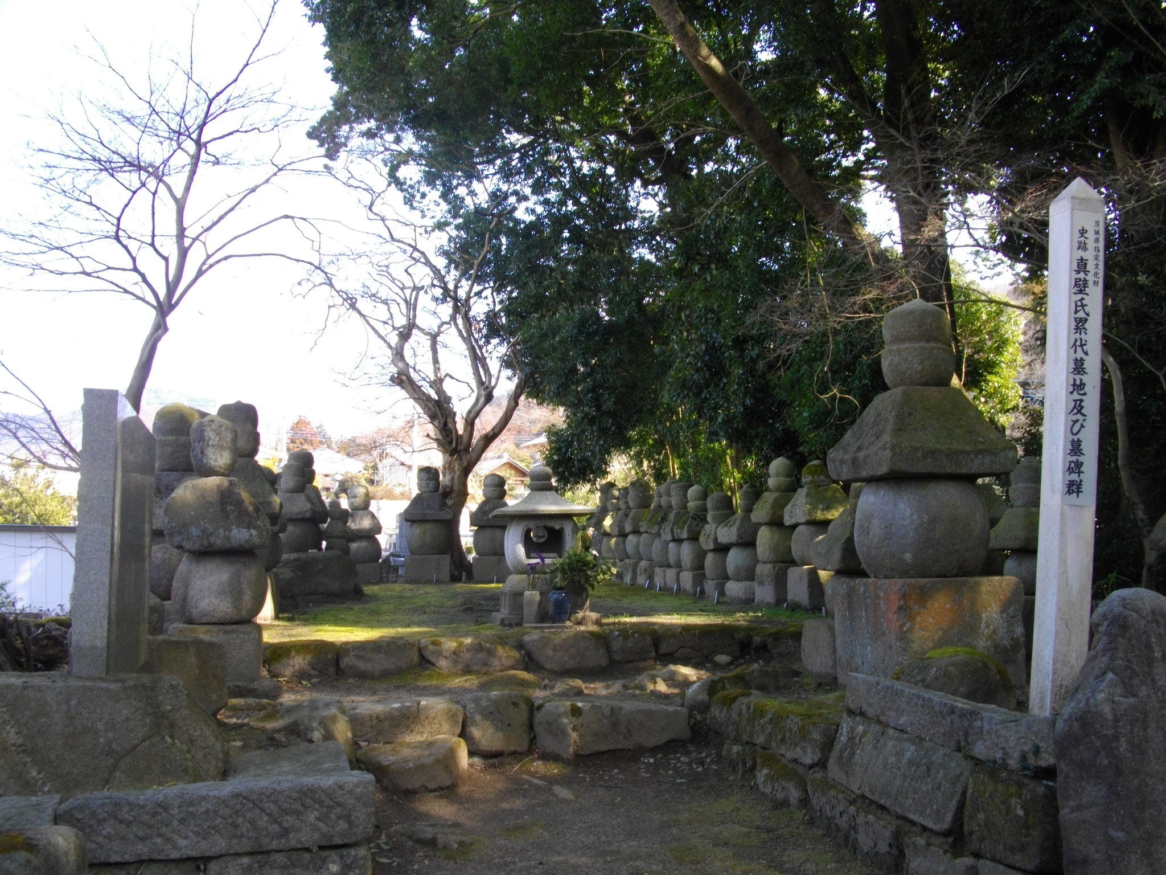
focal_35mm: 32
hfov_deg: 56.8
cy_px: 438
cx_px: 583
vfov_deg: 44.2
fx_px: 1078
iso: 100
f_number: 5.5
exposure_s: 1/50
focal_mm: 5.7
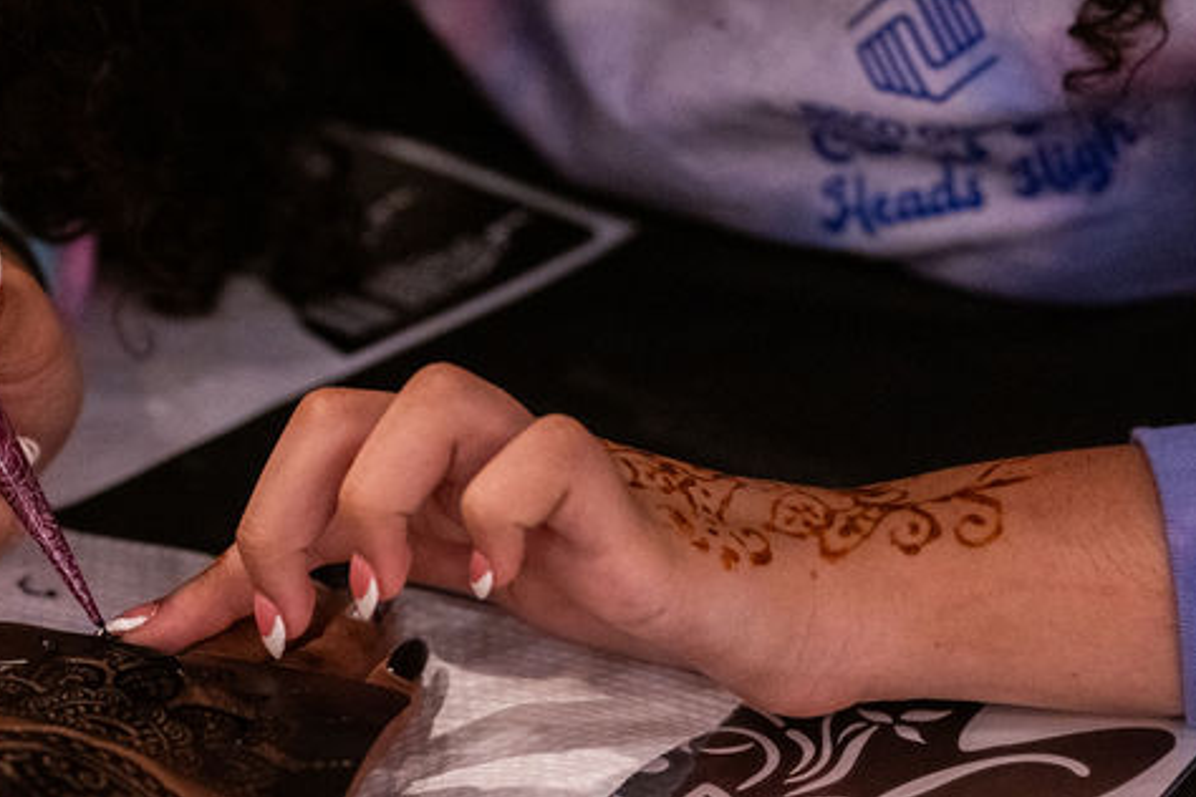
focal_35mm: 173
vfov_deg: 7.9
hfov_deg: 11.9
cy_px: 791
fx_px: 5747
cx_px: 346
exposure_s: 1/125
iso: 2000
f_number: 2.8
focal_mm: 80
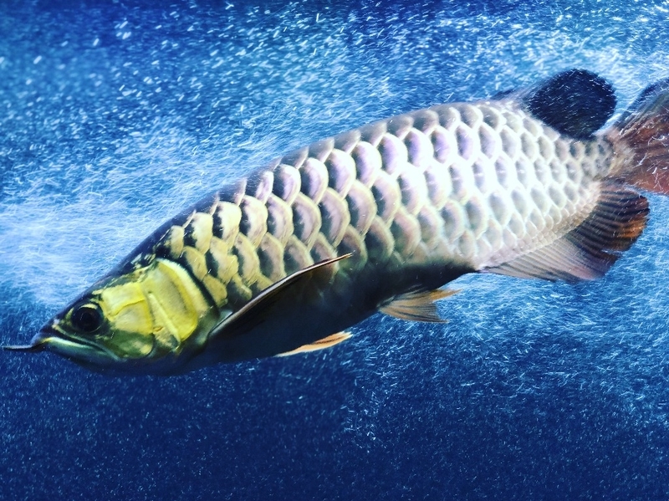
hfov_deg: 36.8
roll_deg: -0.4
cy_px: 250
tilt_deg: +8.5
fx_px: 1004
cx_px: 334
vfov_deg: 28.0
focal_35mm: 52
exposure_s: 1/40
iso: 80
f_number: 2.4
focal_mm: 6
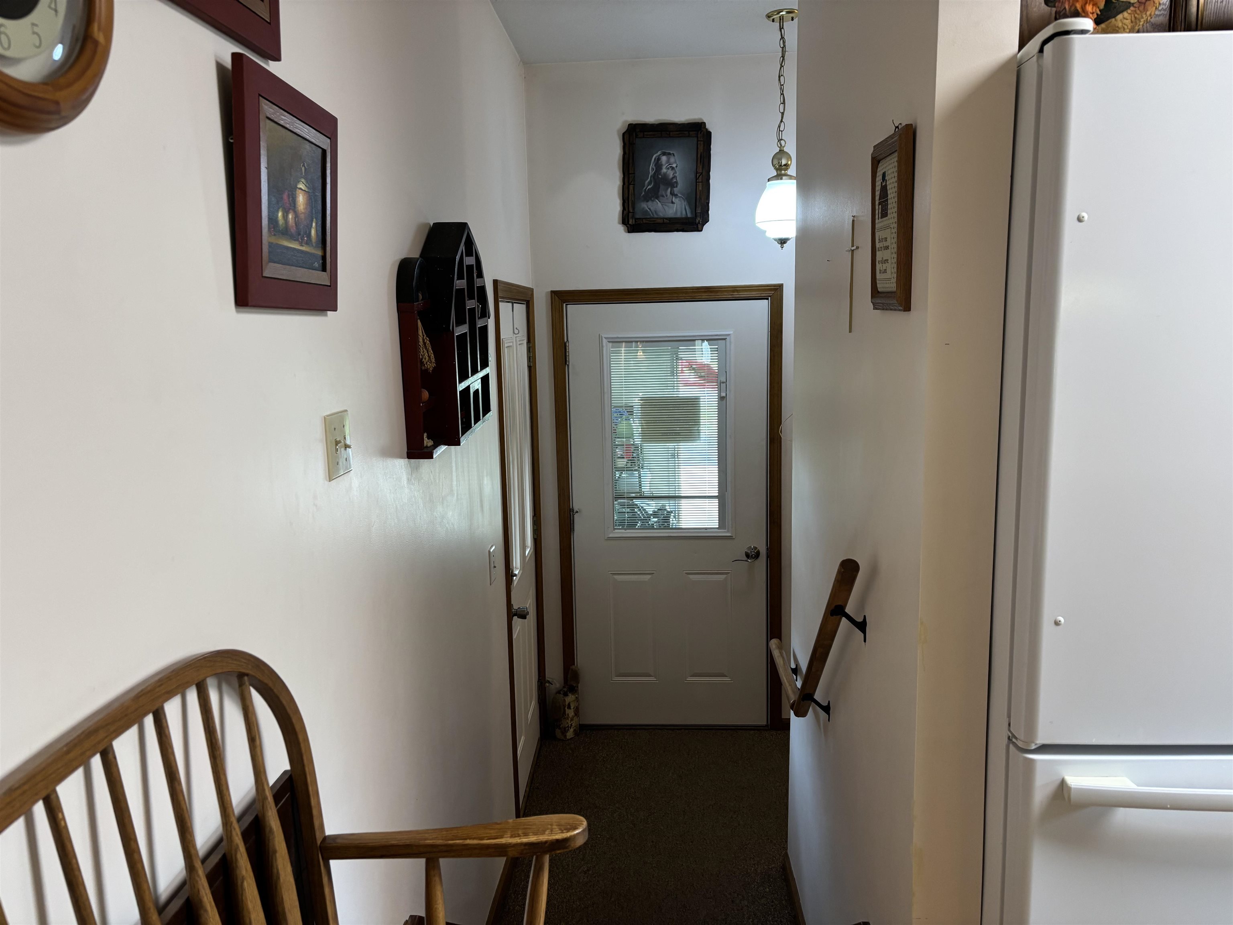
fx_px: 926
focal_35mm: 26
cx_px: 616
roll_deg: +1.1
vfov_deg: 53.1
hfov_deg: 67.3
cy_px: 462
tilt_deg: -9.4
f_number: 1.6
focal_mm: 5.96
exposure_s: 1/60
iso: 160
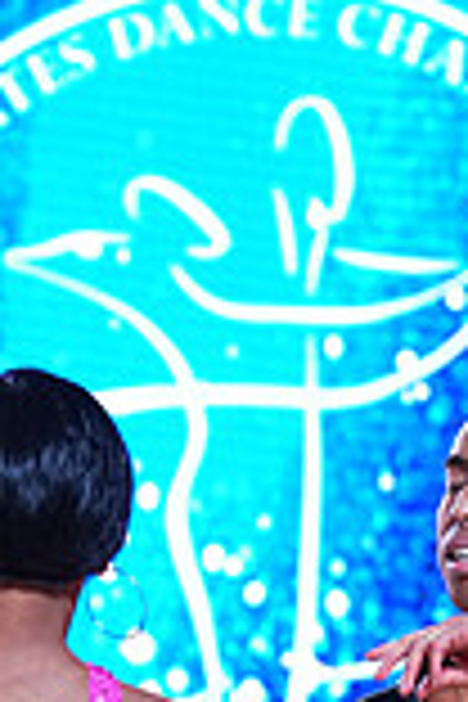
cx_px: 209
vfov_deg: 5.7
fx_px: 6980
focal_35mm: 358
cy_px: 1134
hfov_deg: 3.8
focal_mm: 96
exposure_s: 1/400
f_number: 4
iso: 1000
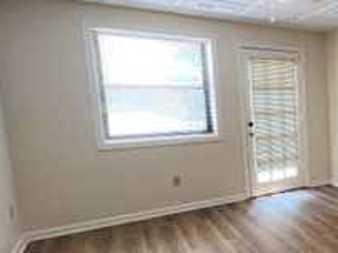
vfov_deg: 44.1
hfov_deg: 39.9
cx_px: 408
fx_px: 312
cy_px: 139
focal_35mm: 32
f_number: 1.8
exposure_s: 1/120
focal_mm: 1.57
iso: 125
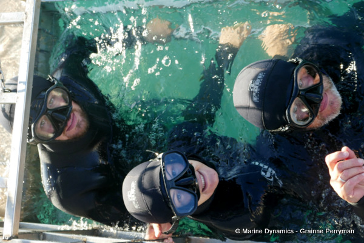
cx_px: 182
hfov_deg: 48.4
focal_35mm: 40
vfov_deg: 33.5
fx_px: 405
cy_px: 122
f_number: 3.2
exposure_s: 1/320
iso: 125
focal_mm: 14.76
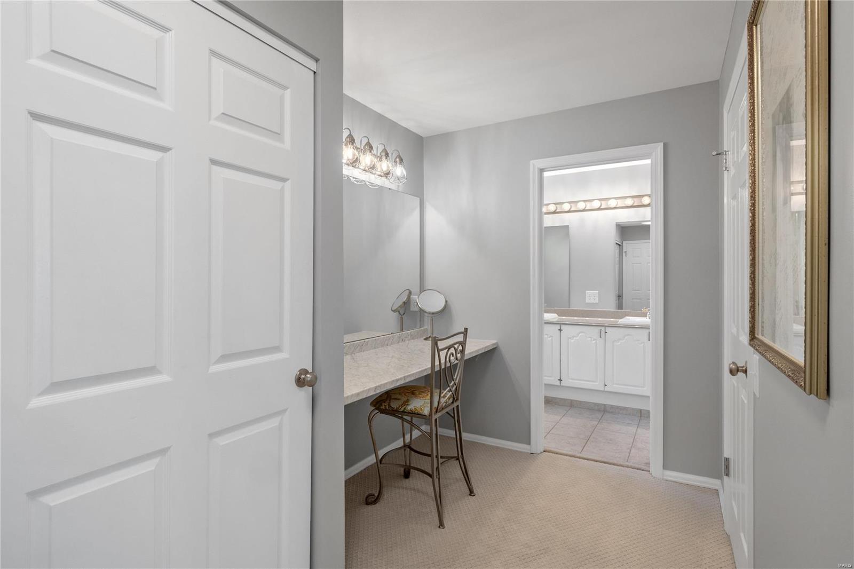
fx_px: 427
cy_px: 284
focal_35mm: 18
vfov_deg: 67.4
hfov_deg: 90.0
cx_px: 427
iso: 400
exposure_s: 1/8
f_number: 8
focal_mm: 9
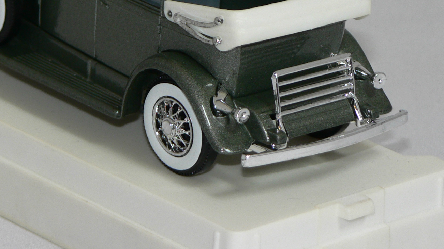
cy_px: 8
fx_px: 3002
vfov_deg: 4.8
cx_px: 105
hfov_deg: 8.4
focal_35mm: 255
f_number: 3.2
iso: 80
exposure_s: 1/60
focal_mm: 19.9
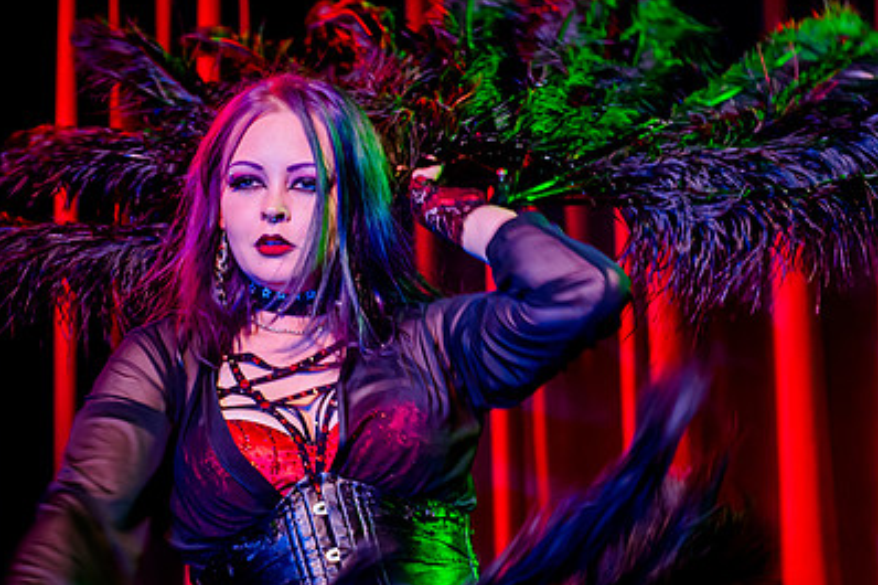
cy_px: 319
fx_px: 3072
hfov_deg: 16.3
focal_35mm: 126
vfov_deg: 10.9
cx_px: 493
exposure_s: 1/80
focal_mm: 70
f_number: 2.8
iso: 3200
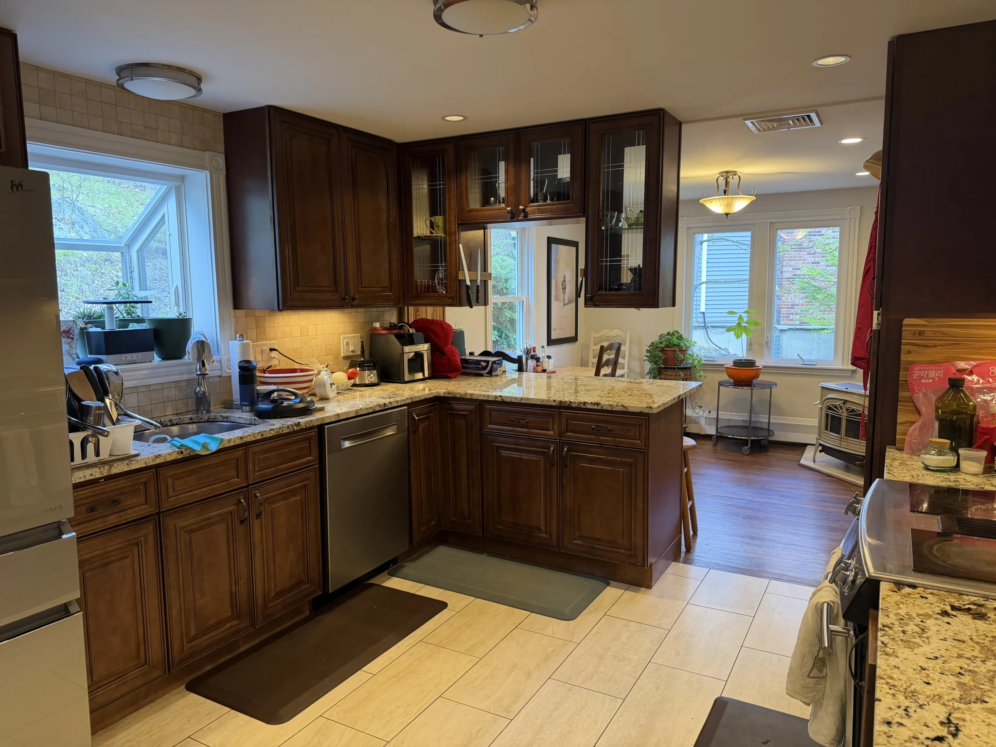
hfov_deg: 71.6
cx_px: 498
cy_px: 374
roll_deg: +0.2
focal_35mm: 24
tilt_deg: -7.4
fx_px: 691
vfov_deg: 56.8
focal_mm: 6.76
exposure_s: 1/60
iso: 160
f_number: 1.78
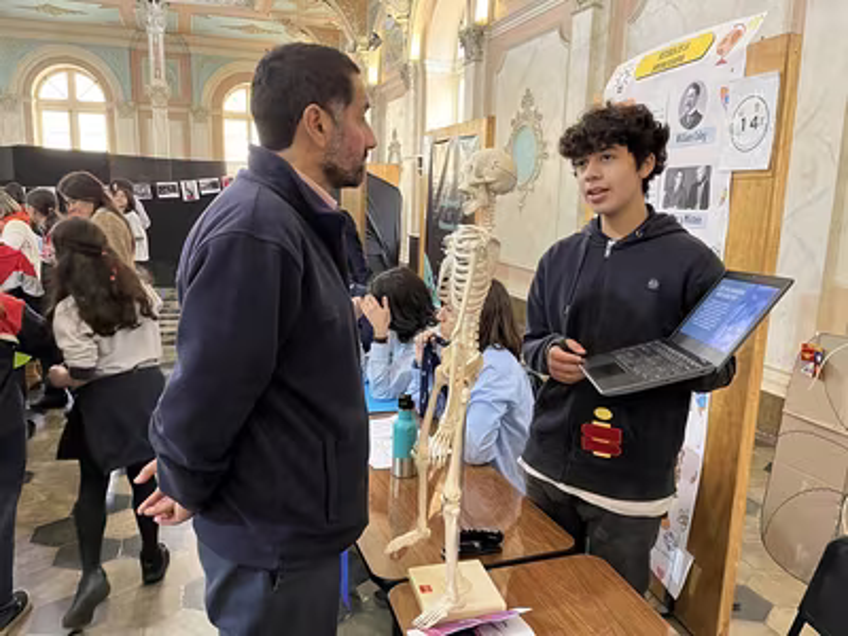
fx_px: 637
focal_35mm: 26
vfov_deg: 53.1
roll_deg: -1.7
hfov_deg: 67.3
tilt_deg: -10.0
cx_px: 424
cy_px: 318
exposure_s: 1/50
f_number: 1.6
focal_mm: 5.1
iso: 500
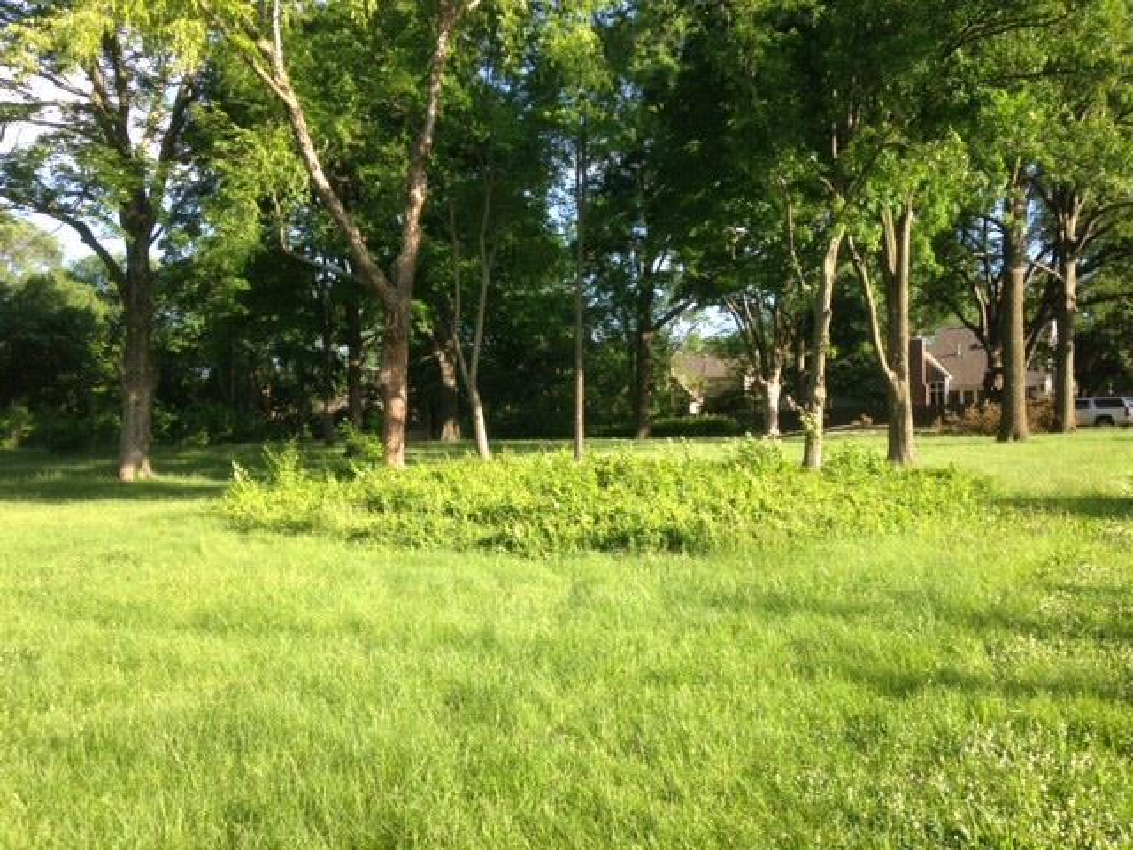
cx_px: 566
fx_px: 1080
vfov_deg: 42.9
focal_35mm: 33
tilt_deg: +1.0
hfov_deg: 55.4
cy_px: 425
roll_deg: +0.9
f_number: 2.4
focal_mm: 4.12
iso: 50
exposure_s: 1/323
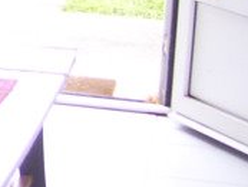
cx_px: -255
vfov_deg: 8.5
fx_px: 1226
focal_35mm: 171
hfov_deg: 10.6
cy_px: -68
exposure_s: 1/60
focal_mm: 6
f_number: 2.7
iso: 125
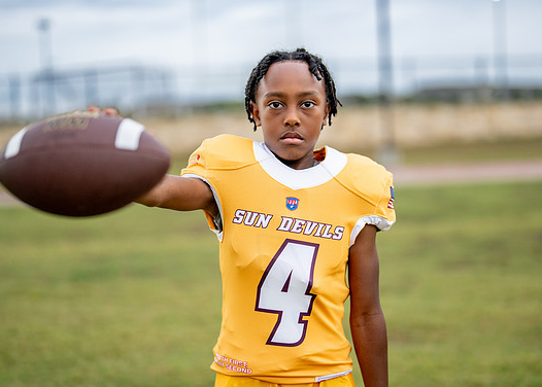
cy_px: 195
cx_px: 295
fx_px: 970
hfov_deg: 31.2
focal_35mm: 63
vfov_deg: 22.6
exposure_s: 1/1250
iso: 320
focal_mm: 50
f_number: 1.2
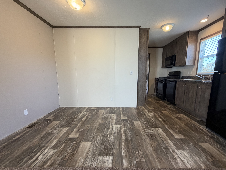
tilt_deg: -9.2
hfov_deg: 98.1
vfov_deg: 81.7
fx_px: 98
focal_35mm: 15
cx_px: 119
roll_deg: -0.2
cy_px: 88
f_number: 2.2
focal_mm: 2.22
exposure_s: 1/60
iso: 160
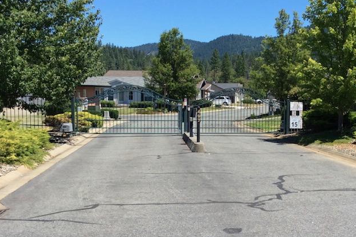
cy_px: 115
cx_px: 179
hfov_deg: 55.8
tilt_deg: -6.3
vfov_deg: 38.9
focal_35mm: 34
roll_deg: +0.6
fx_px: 336
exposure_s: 1/937
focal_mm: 3.3
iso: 32
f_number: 2.4
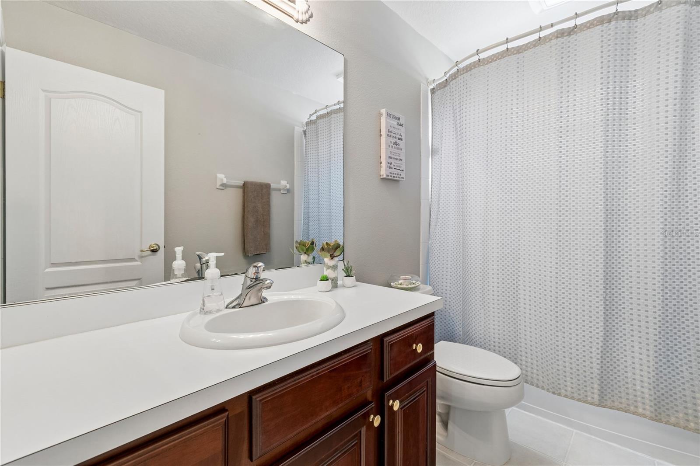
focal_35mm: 15
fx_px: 292
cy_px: 233
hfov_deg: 100.4
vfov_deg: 77.3
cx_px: 350
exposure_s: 1/2
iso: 100
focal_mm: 10
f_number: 7.1
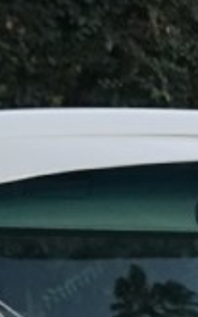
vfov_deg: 6.6
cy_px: 534
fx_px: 2687
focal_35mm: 311
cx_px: 186
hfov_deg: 4.2
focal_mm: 28
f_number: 4
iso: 1600
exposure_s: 1/160
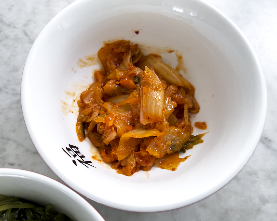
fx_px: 230
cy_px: 110
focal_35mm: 28
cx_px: 130
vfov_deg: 51.5
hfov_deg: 62.2
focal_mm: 5.7
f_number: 1.5
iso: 125
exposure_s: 1/80
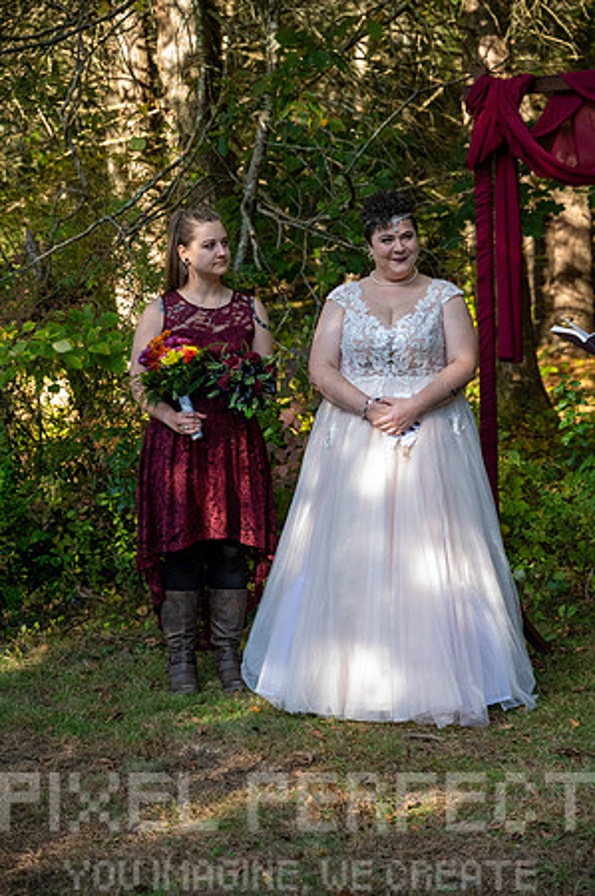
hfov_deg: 18.1
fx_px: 1864
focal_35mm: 75
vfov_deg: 27.0
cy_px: 448
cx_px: 298
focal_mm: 75
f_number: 4.5
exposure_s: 1/3200
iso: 6400
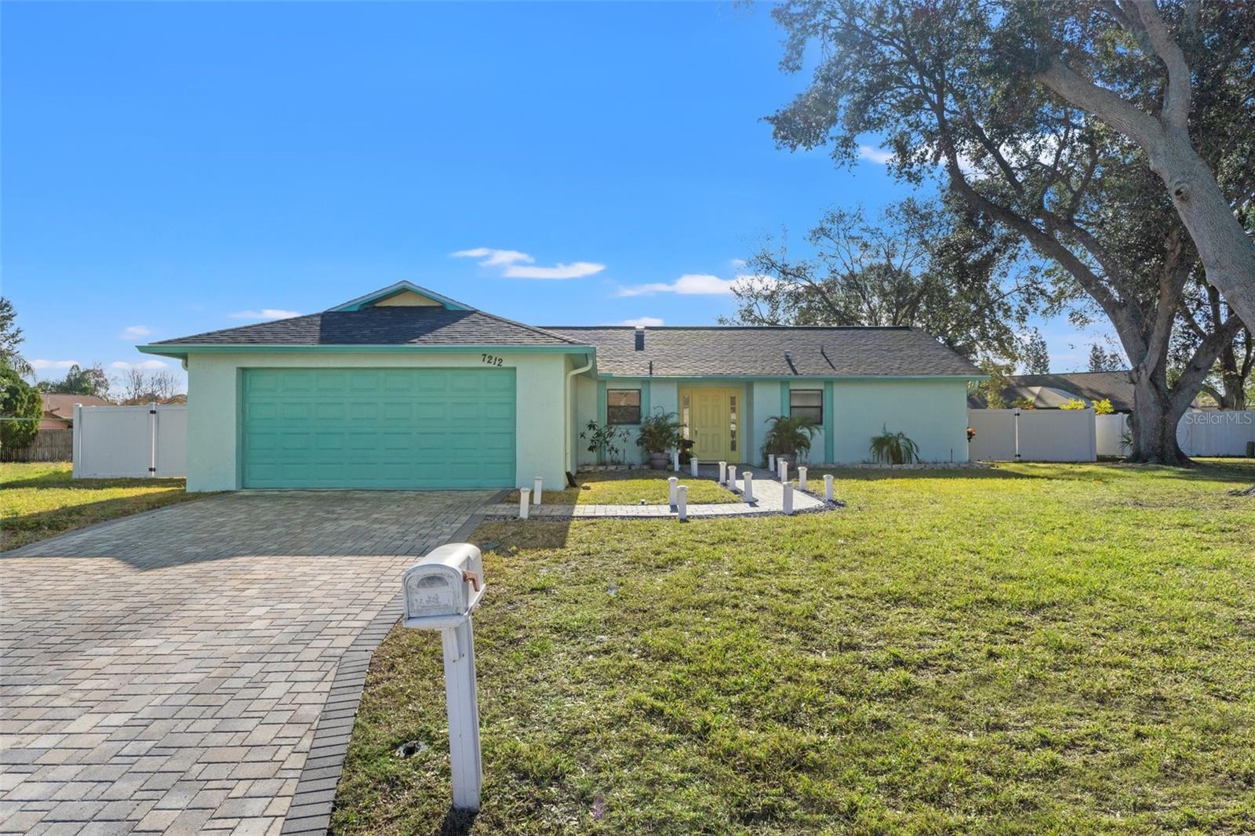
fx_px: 810
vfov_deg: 54.6
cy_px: 418
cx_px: 628
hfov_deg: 75.5
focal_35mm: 23
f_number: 8
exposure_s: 1/1600
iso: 400
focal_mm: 15.5
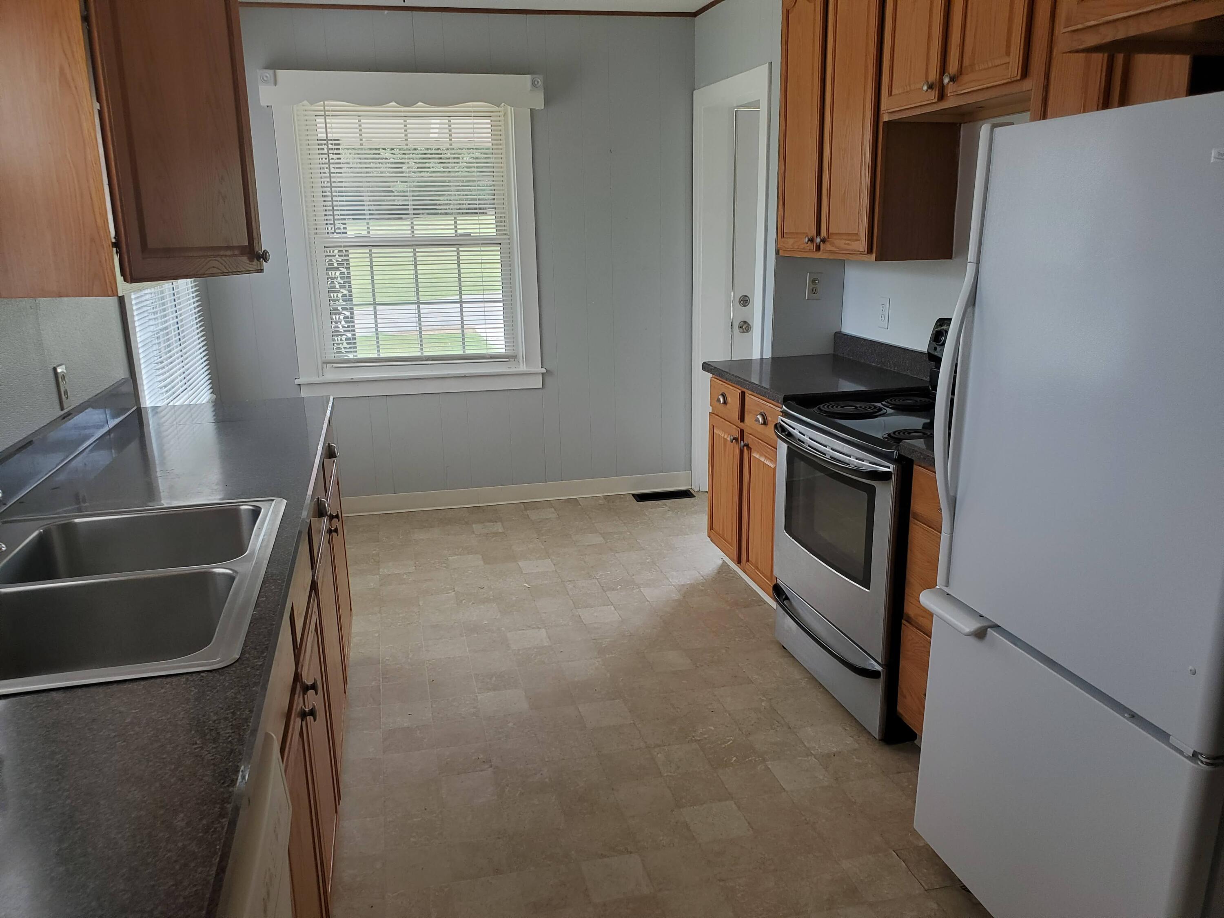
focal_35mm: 26
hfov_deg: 67.3
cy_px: 459
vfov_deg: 53.1
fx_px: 919
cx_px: 612
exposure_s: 1/120
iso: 100
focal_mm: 4.3
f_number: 2.4
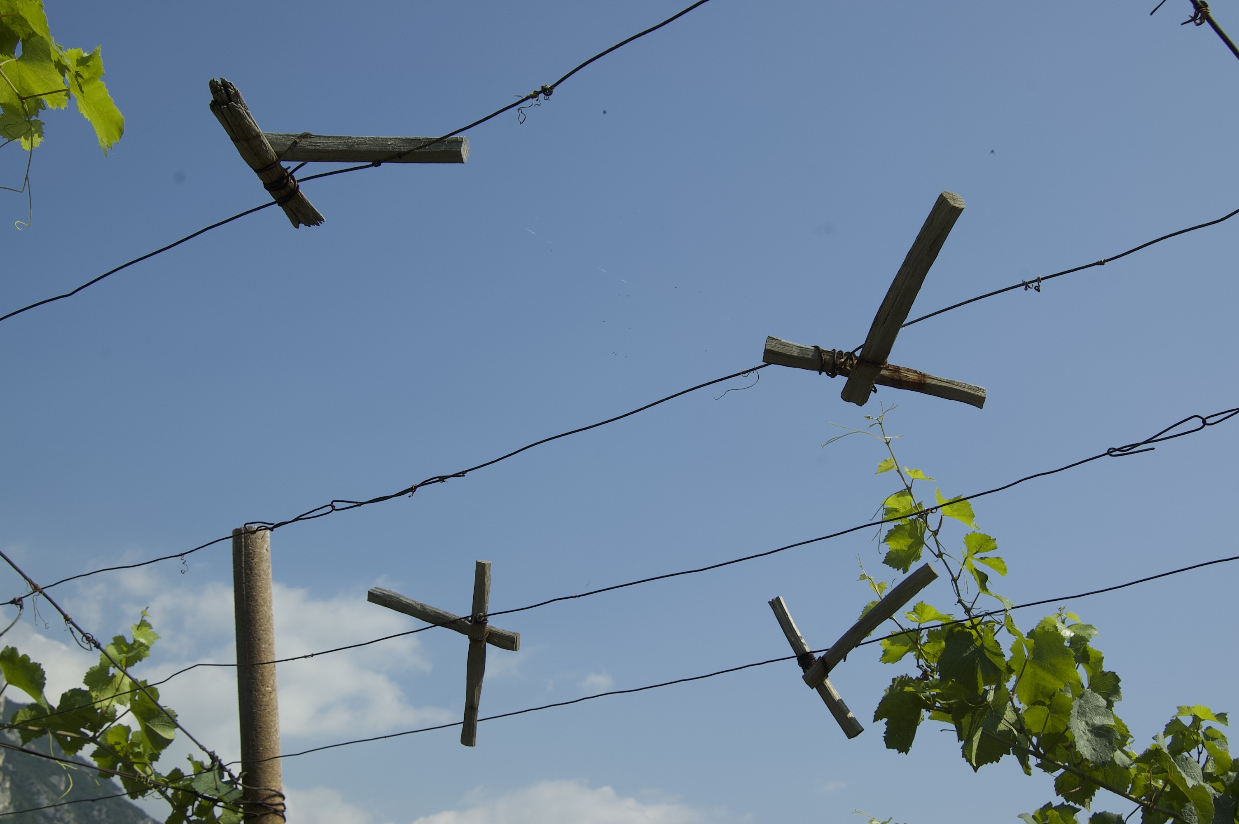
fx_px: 1547
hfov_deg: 43.6
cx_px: 620
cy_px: 412
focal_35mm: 45
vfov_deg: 29.8
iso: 200
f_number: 10
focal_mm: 30
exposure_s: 1/400
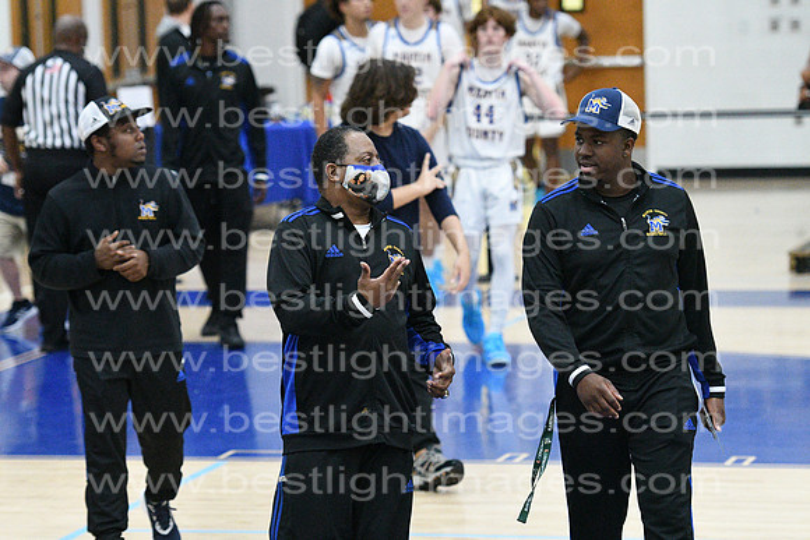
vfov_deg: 7.5
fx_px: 4118
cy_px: 270
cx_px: 405
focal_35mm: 183
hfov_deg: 11.2
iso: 12800
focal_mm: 122
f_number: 4
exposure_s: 1/800
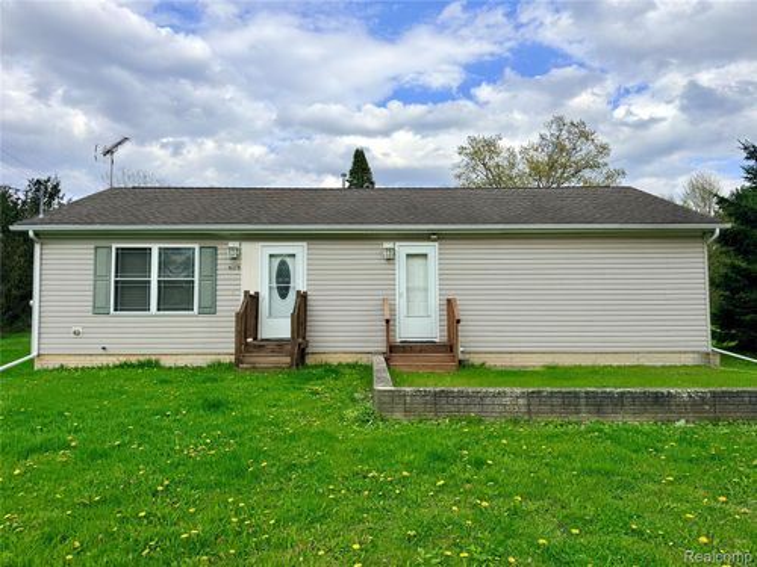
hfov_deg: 71.6
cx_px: 378
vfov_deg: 56.8
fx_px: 525
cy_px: 284
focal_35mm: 24
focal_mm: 6.76
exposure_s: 1/3759
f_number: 1.78
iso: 80
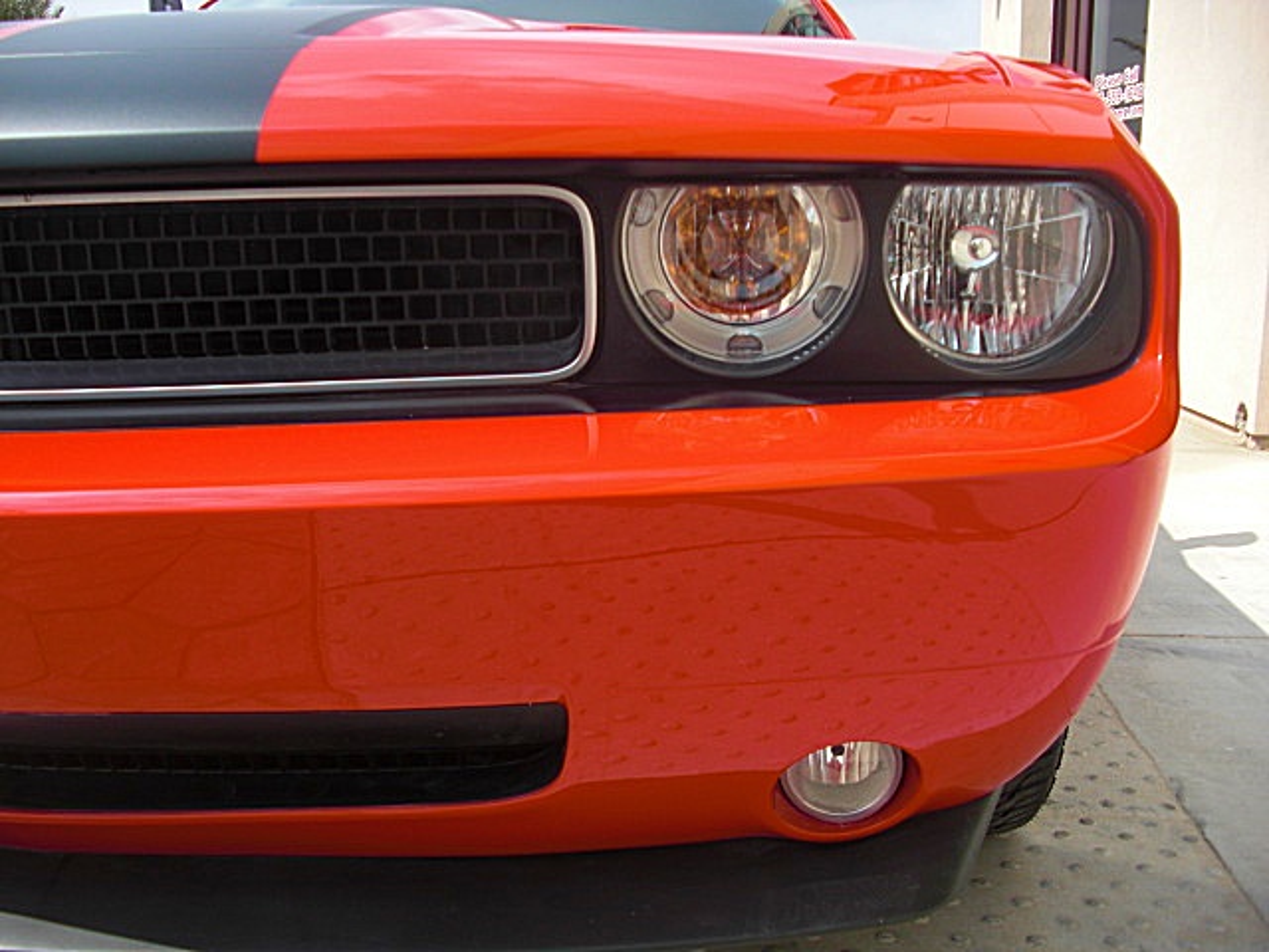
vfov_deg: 39.7
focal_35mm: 36
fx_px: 1320
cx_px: 634
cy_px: 476
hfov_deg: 51.4
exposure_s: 1/640
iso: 50
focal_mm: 6.3
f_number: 2.8
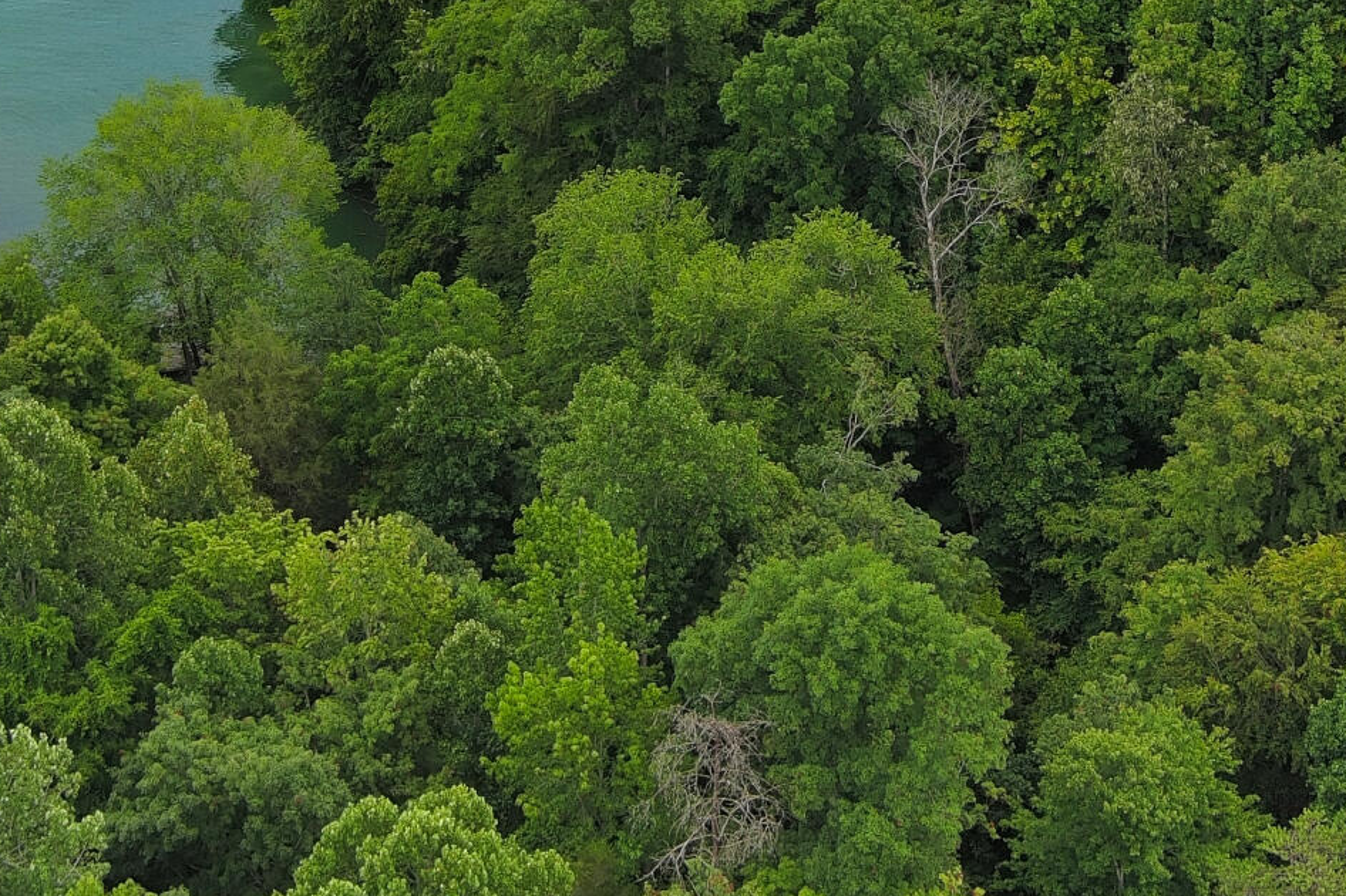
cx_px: 701
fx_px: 3438
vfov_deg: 14.1
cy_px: -354
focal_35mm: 92
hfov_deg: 22.1
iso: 100
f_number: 2.8
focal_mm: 10.57
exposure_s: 1/589
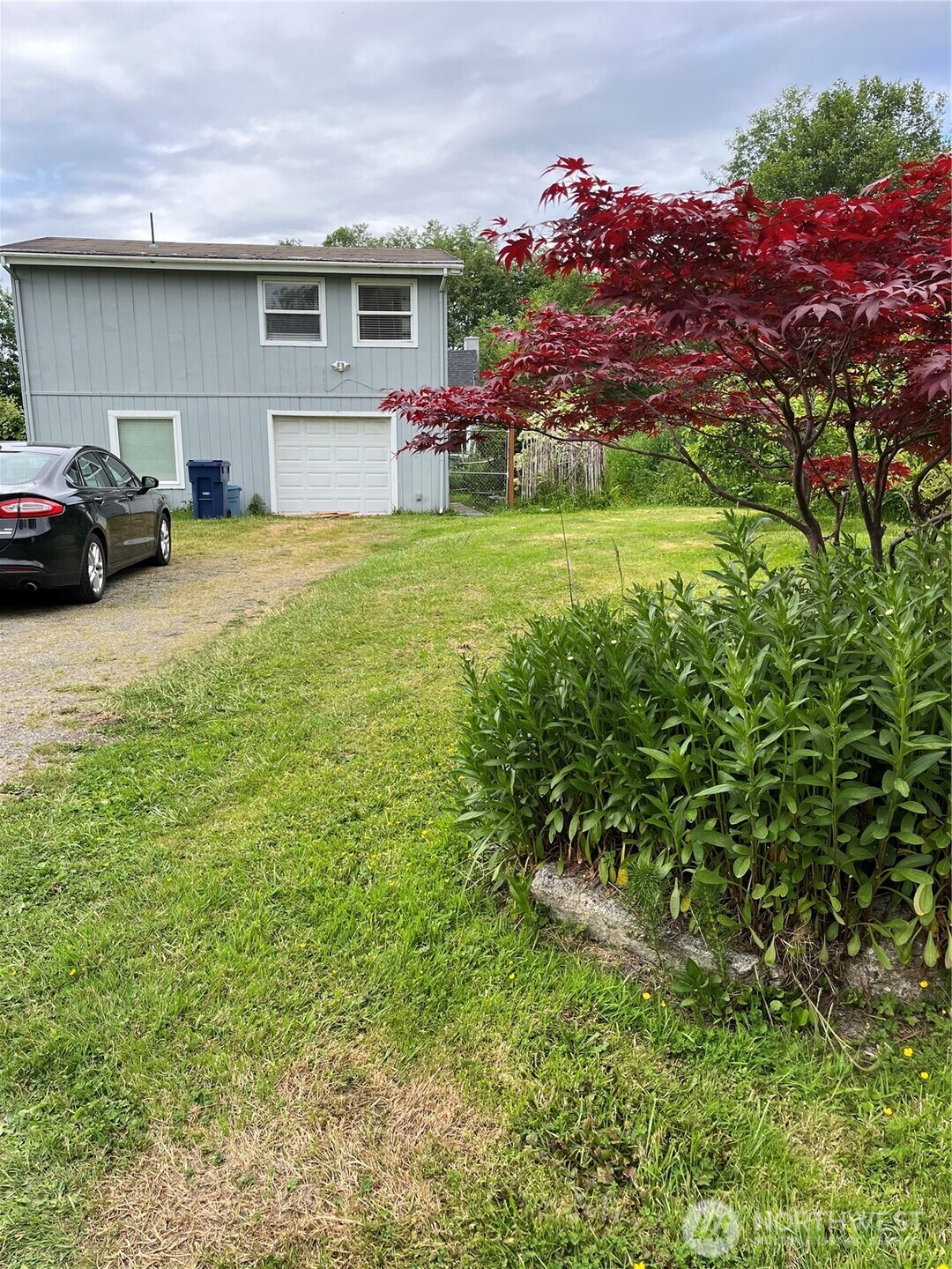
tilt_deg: -12.4
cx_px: 476
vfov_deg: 67.3
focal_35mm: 26
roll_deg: +0.1
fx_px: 953
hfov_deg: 53.1
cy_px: 634
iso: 50
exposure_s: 1/827
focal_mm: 5.1
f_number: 1.6
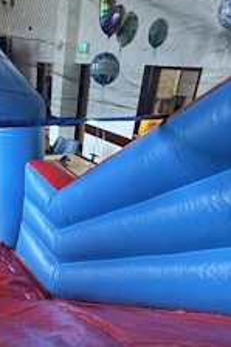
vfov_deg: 53.1
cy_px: 239
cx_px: 33
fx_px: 337
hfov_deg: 36.0
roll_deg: -2.4
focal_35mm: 35
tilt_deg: -28.6
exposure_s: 1/60
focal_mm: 2.22
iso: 400
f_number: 2.2
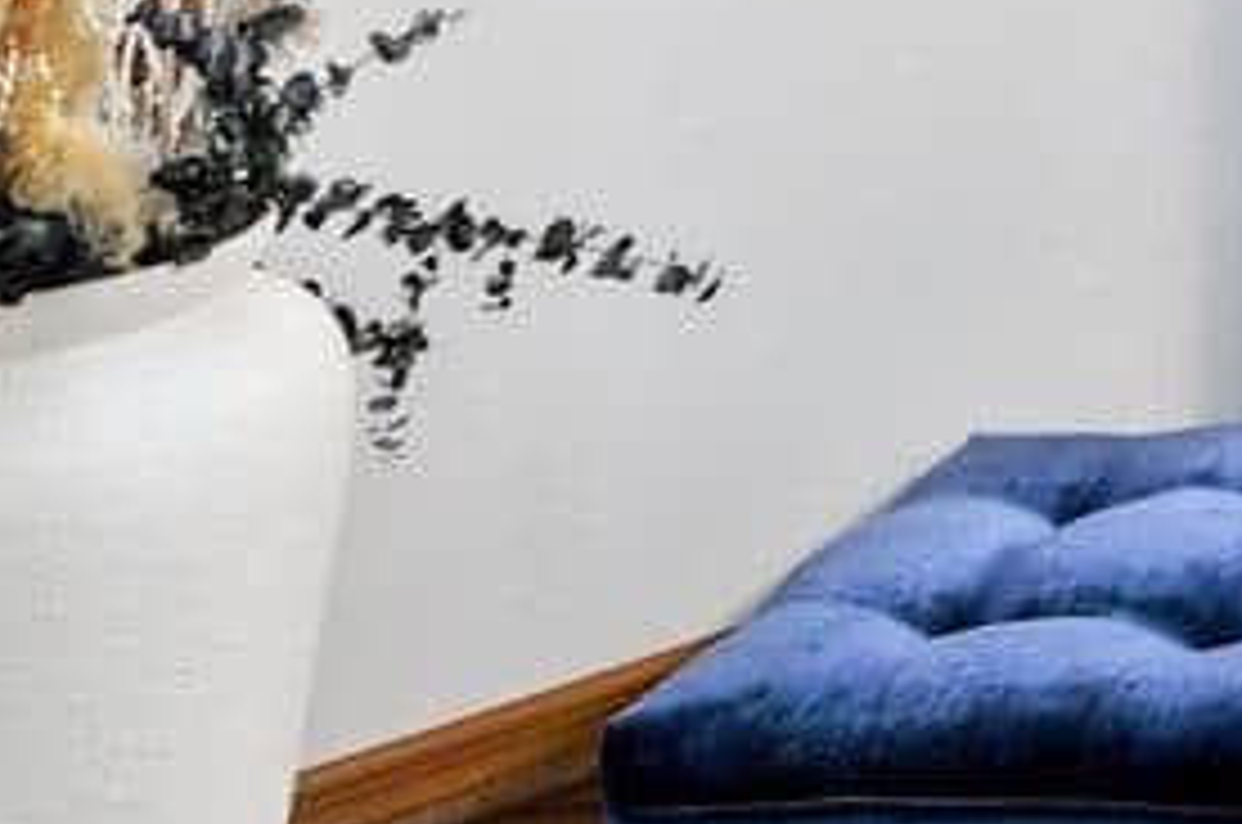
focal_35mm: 87
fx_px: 2996
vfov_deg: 13.4
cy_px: -840
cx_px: 2552
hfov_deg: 16.8
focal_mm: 10
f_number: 8
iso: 250
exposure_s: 1/1.25
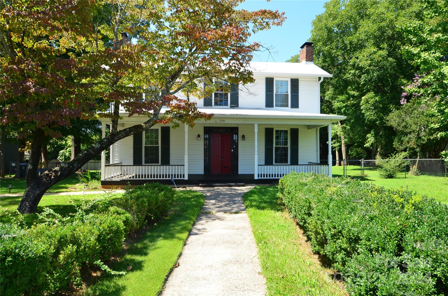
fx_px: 279
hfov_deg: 77.4
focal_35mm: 22
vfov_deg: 55.9
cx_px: 224
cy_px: 148
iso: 200
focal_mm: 15
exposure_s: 1/200
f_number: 8
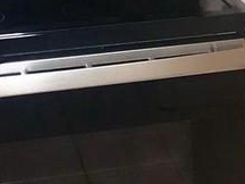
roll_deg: -0.4
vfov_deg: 7.9
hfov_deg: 9.4
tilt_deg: -9.0
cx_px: 597
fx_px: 1324
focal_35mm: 187
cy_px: -47
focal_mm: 3.99
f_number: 1.8
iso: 25
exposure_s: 1/30
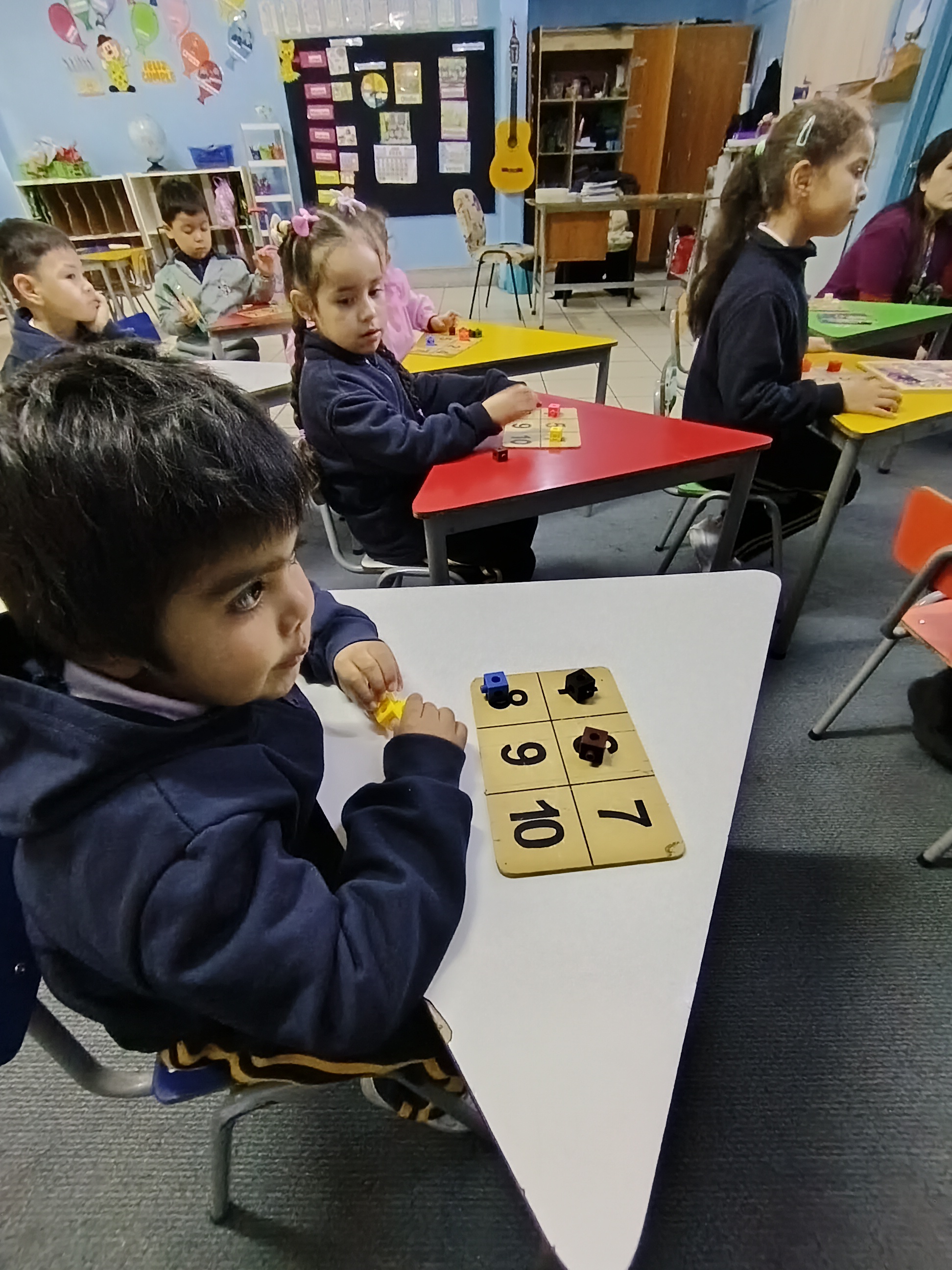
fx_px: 623
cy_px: 635
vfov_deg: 91.0
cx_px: 476
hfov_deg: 74.7
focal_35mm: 17
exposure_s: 1/20
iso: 1757
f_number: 2.2
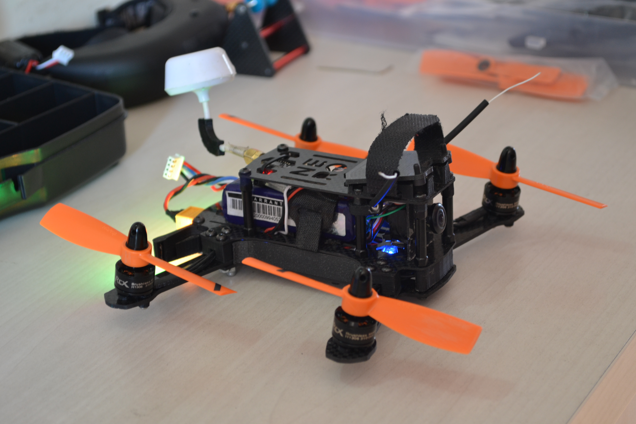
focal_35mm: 78
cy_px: 212
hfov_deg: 26.0
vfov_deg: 17.5
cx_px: 318
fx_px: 1378
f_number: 5.6
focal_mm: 52
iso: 400
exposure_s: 1/15
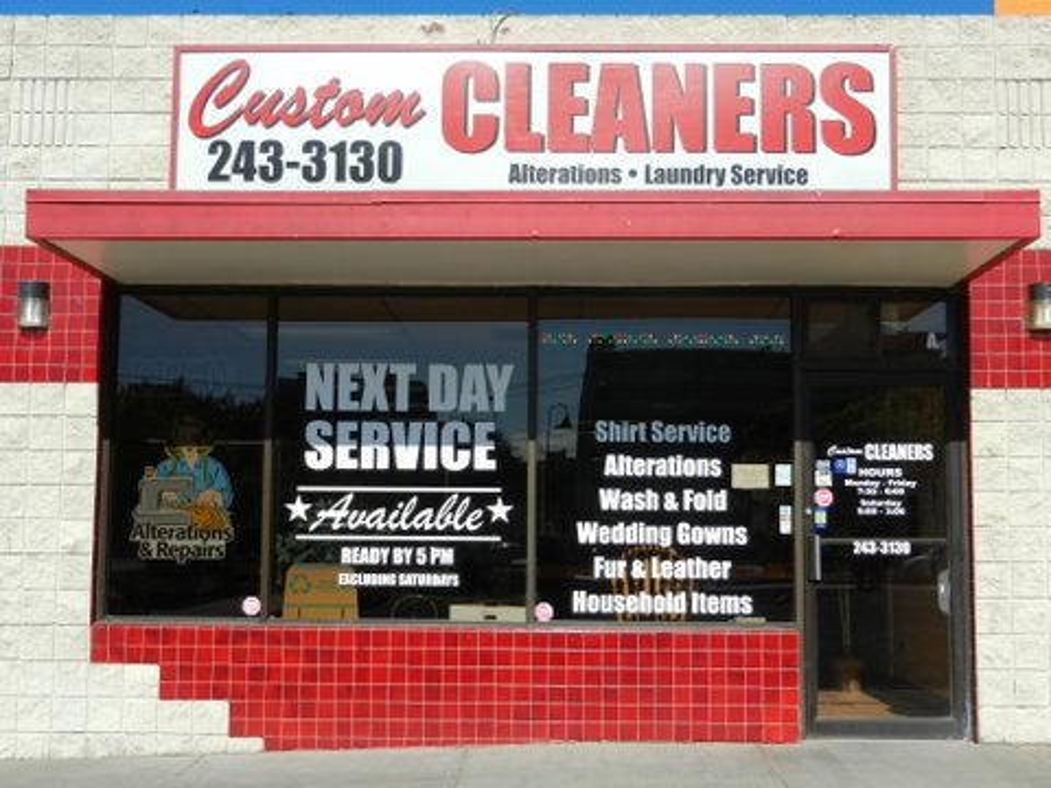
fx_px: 1366
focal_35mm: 45
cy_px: 394
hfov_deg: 42.1
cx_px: 526
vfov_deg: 32.2
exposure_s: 1/1600
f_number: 4.2
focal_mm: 8.2
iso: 160
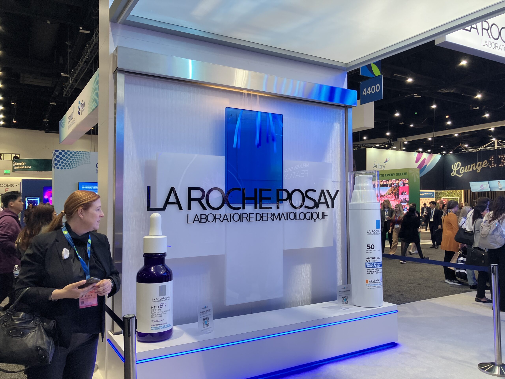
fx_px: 408
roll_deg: -0.3
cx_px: 252
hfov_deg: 63.4
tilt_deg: +2.9
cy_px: 190
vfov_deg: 49.7
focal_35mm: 28
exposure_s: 1/100
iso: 80
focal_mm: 3.99
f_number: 1.8
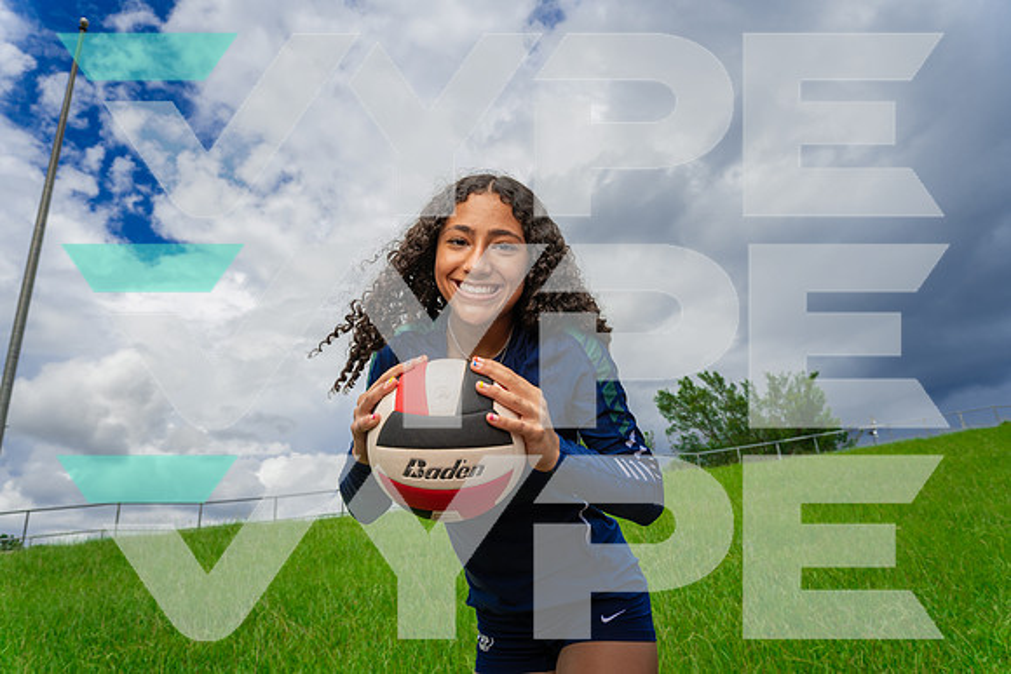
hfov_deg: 73.7
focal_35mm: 24
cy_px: 337
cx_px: 506
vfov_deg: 53.2
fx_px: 674
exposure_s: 1/500
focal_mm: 24
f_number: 8
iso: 250
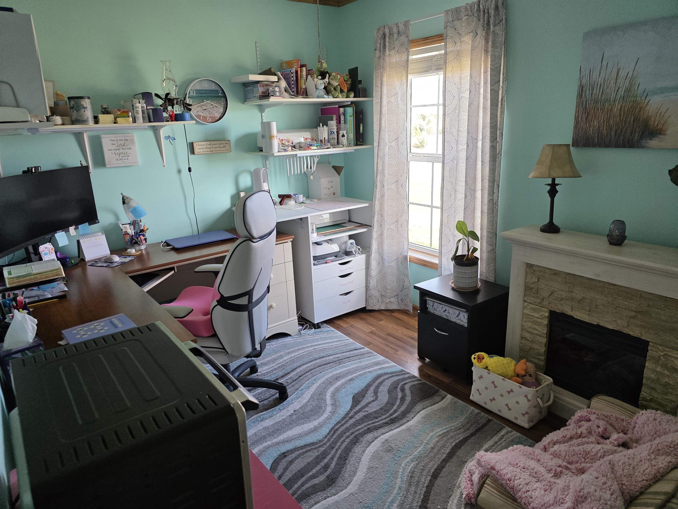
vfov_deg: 58.9
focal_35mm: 23
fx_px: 450
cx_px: 339
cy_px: 254
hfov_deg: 73.9
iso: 250
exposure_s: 1/180
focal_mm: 6.3
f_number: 1.7
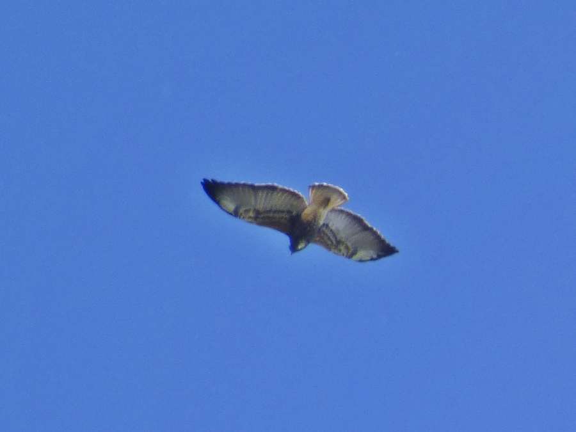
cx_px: 288
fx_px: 19884
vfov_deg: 1.2
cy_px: 216
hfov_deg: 1.7
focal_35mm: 1195
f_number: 5.9
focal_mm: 214.08
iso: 100
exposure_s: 1/200
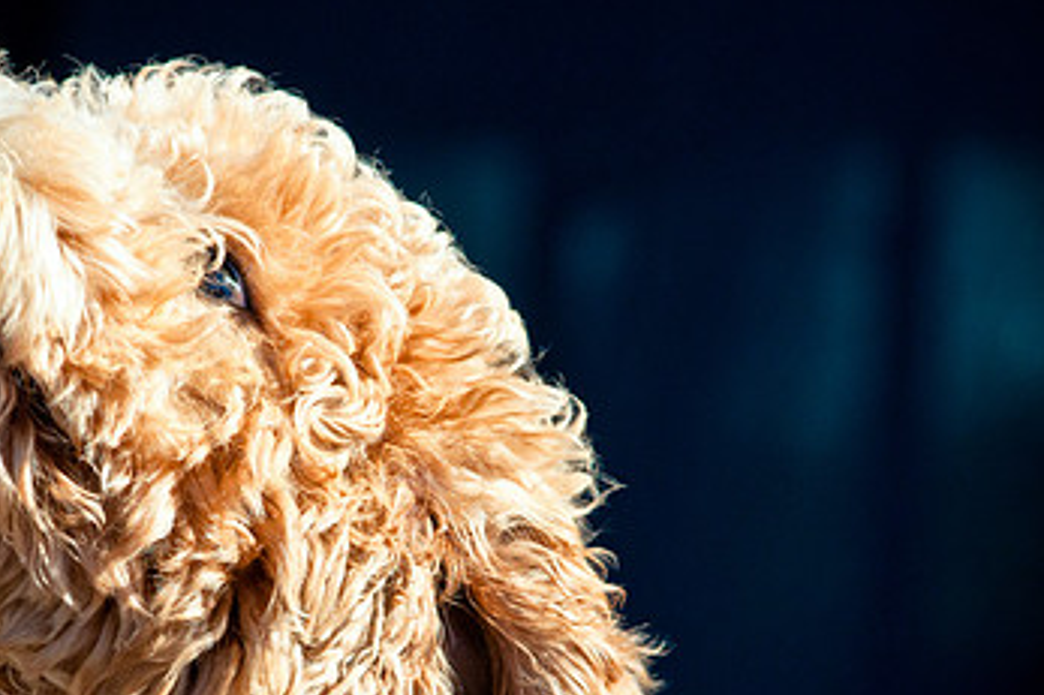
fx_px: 14521
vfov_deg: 2.7
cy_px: 564
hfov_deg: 4.1
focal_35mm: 501
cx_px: 328
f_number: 5.6
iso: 400
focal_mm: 200
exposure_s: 1/640
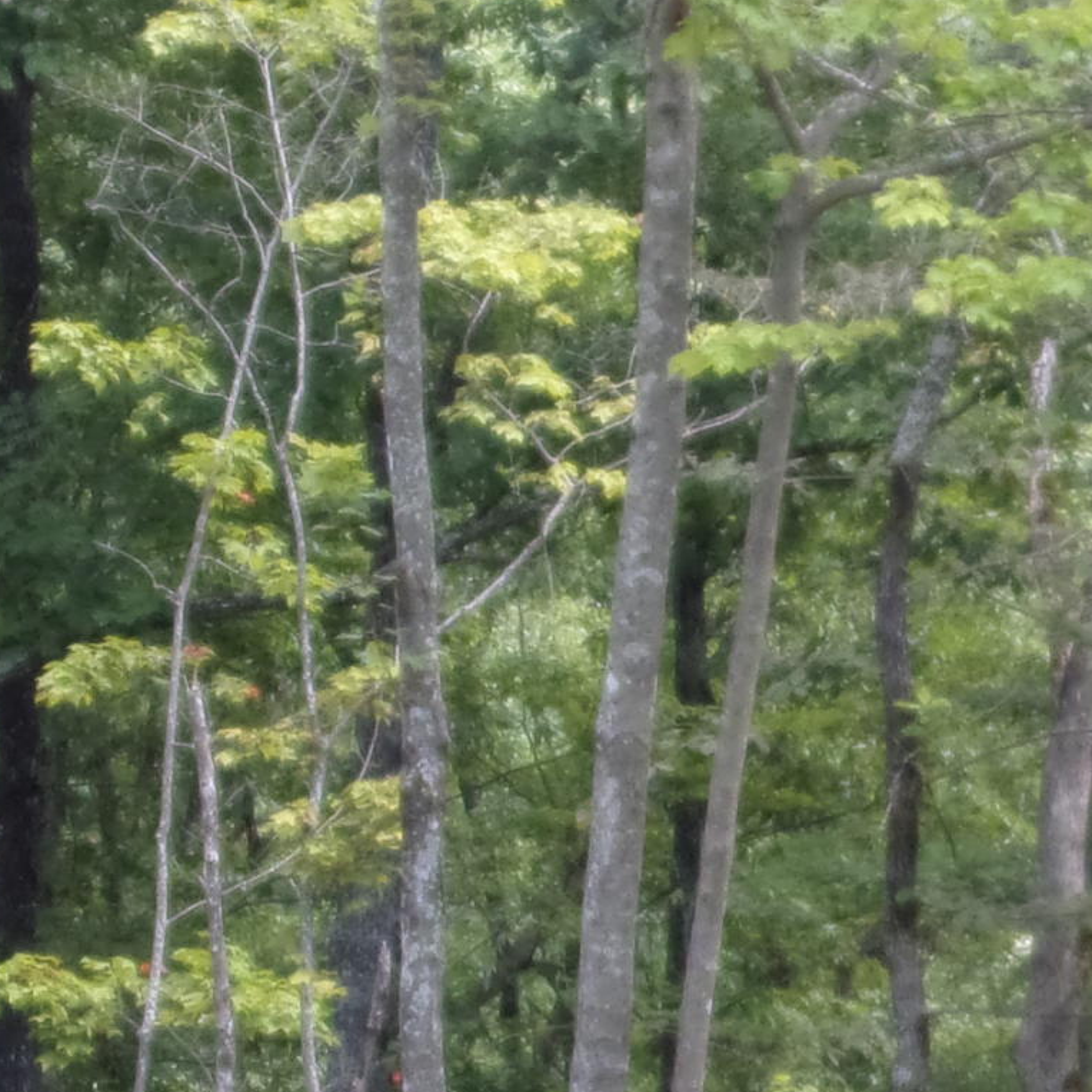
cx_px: 1441
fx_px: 7923
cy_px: 1166
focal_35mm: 222
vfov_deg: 7.8
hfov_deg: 7.8
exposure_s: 1/58
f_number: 4.5
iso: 80
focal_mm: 11.5
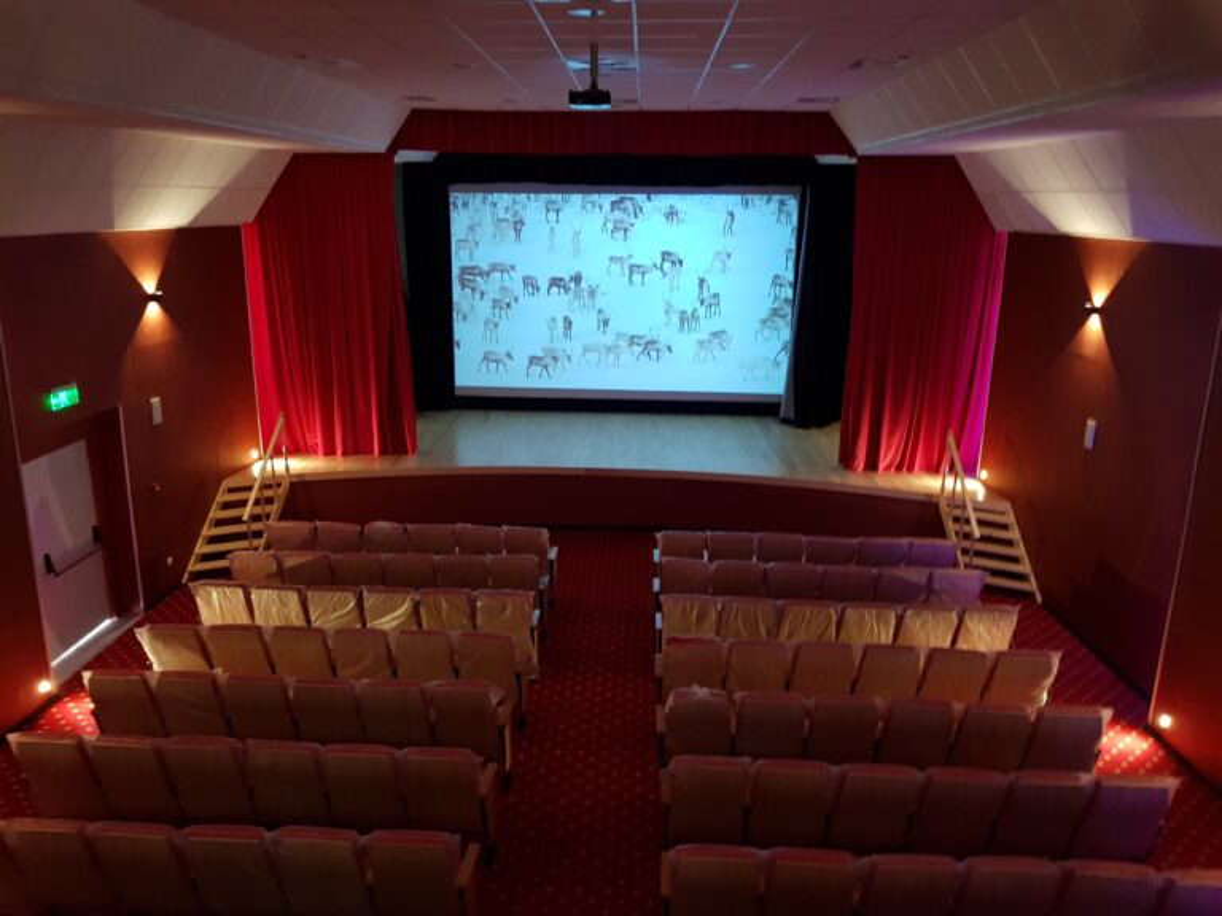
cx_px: 611
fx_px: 918
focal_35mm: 26
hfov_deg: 67.3
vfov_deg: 53.1
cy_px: 458
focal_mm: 4.2
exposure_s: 1/11
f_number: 1.7
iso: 200
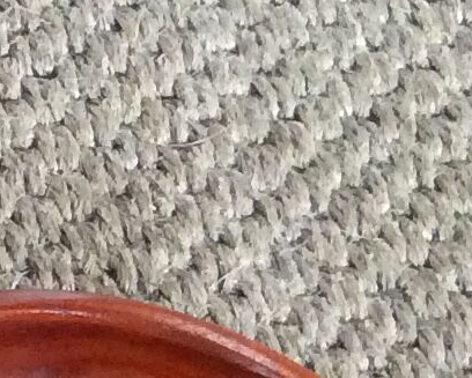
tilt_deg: -55.3
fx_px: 2768
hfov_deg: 8.7
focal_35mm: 198
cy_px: 535
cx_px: -743
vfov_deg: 7.7
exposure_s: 1/25
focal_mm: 3.3
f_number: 2.4
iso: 250
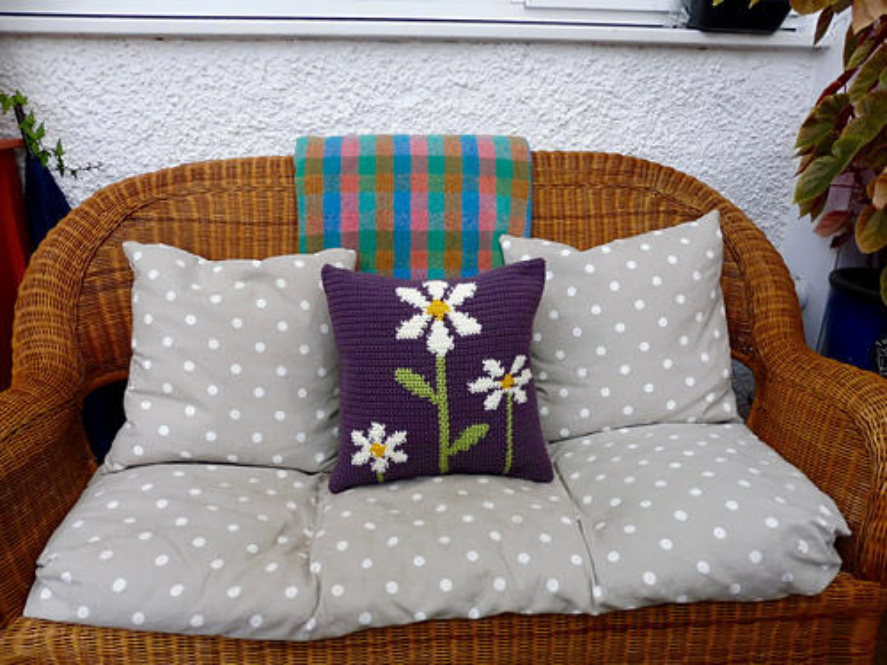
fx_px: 615
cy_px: 332
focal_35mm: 24
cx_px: 444
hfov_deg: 71.6
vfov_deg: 56.8
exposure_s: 1/60
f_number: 3.3
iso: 200
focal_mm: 4.3
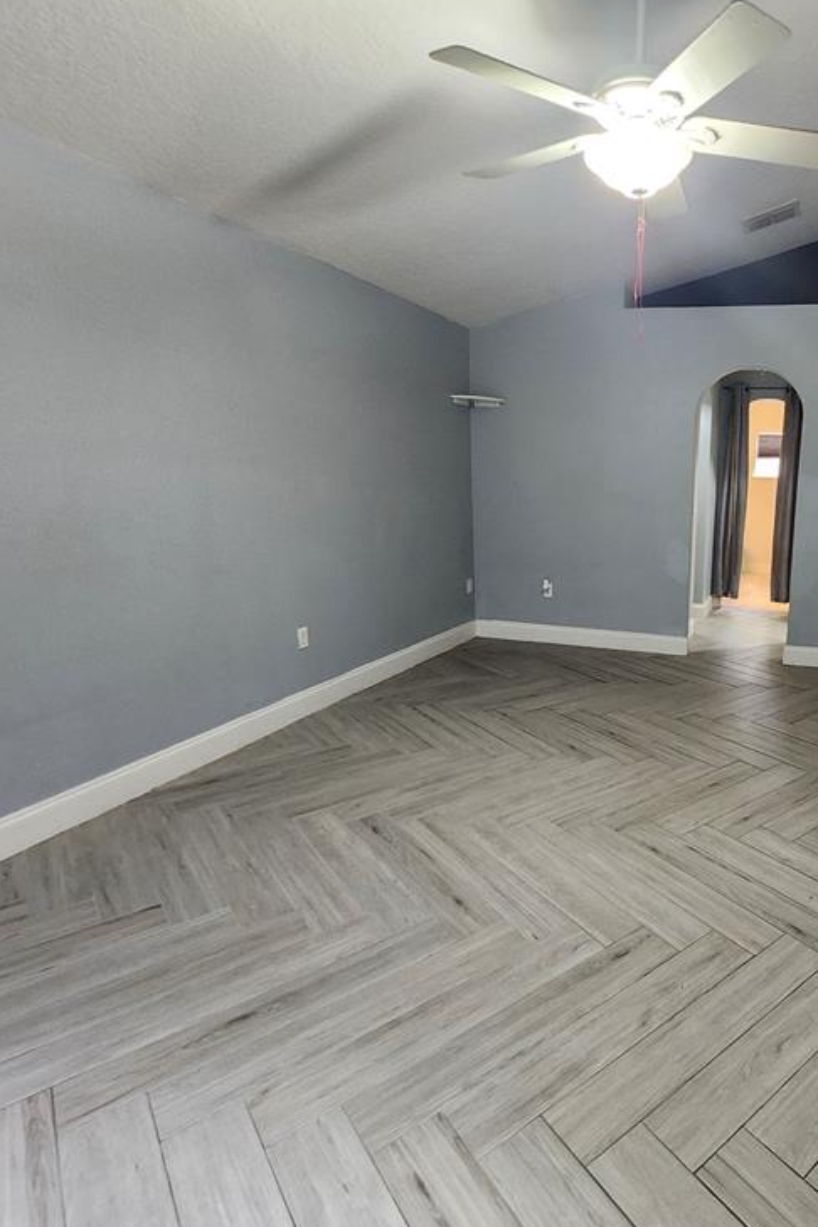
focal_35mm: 19
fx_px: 648
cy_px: 629
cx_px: 645
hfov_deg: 59.9
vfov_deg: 86.9
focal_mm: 1.74
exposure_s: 1/30
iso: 500
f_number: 2.2
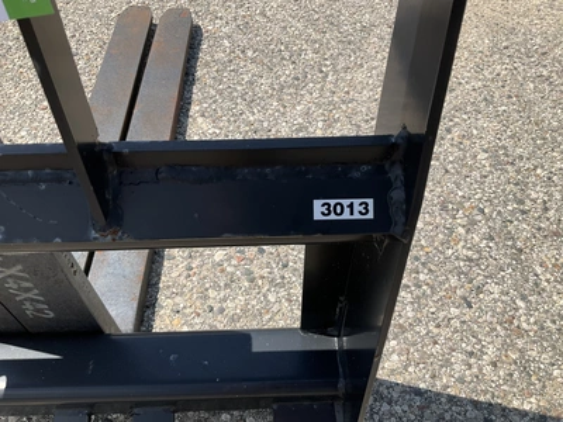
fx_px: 472
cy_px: 211
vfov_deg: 48.2
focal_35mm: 29
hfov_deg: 61.7
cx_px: 282
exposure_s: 1/1730
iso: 25
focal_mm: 3
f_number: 1.8
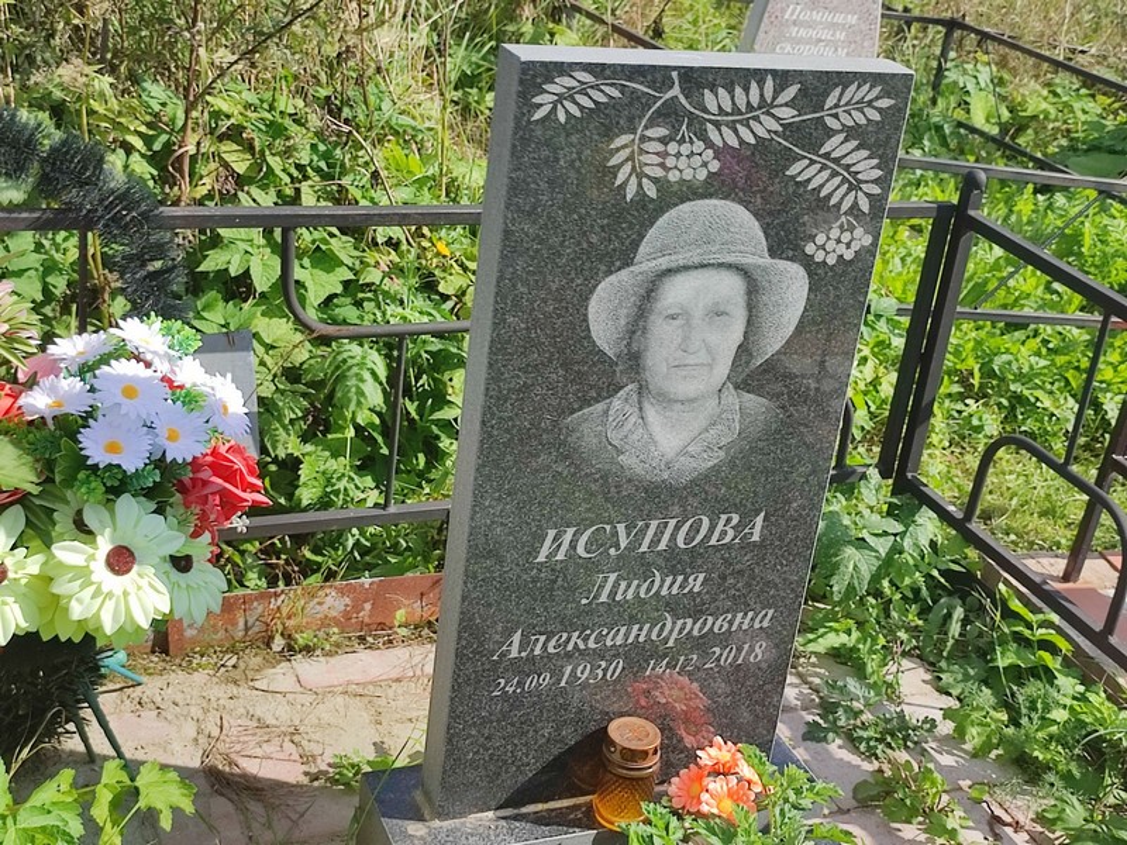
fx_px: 814
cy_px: 422
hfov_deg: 69.4
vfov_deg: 54.9
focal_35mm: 25
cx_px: 564
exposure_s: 1/721
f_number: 1.9
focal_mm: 6.04
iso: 50
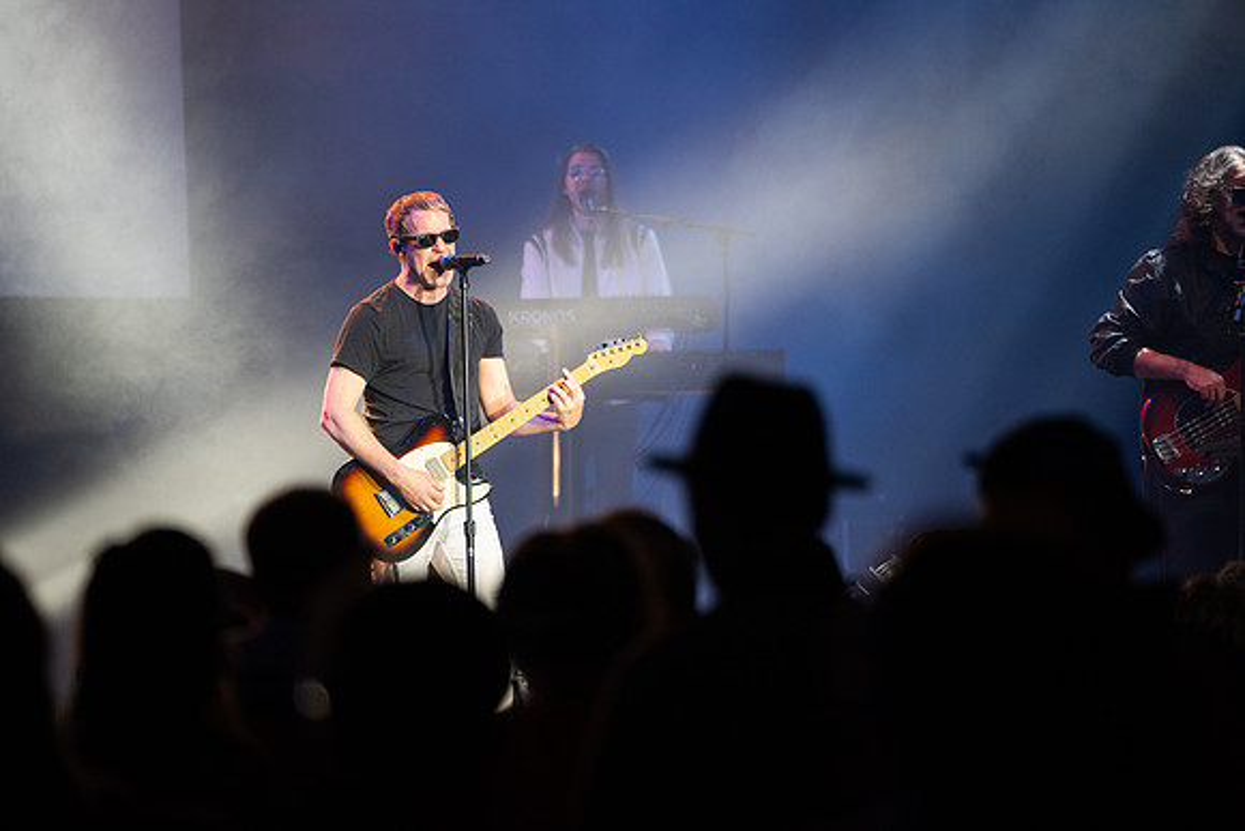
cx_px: 622
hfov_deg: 11.4
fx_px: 6226
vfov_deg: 7.6
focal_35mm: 180
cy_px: 416
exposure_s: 1/200
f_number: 2.8
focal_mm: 180
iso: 1000
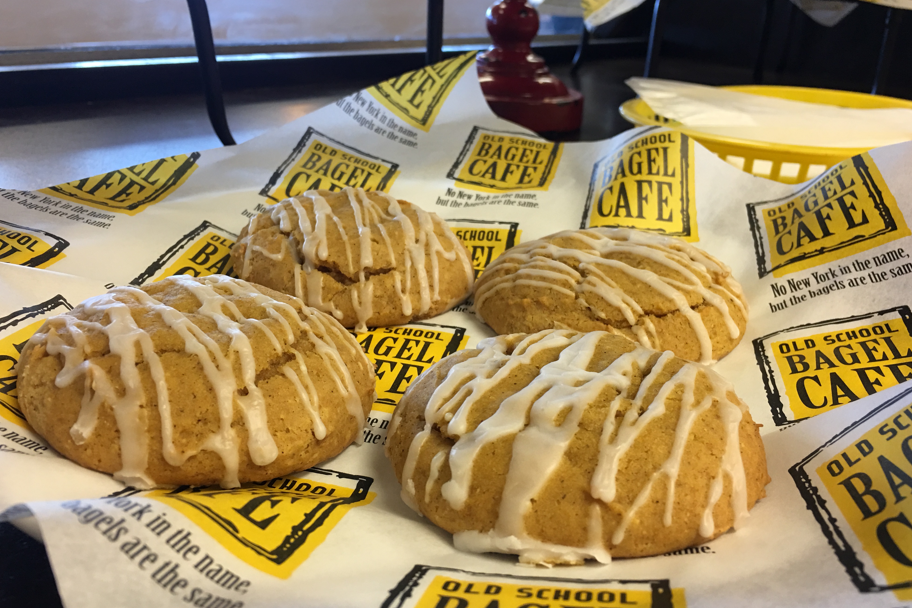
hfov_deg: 60.3
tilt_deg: -21.3
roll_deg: -4.4
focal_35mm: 31
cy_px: 300
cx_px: 454
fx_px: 785
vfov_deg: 42.3
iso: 40
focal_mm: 4.15
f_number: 2.2
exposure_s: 1/30
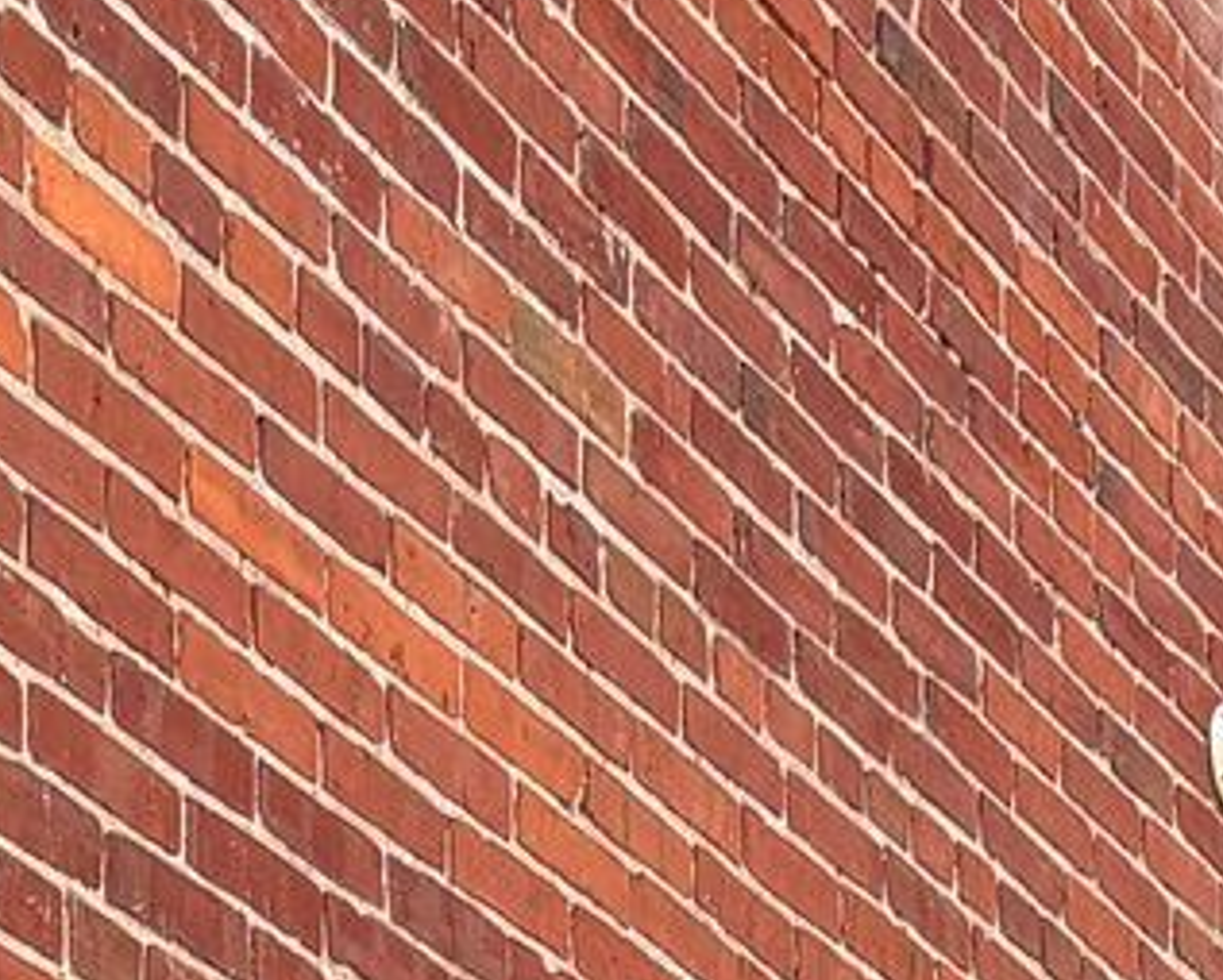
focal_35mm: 164
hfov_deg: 11.7
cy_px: 2778
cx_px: 440
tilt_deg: +3.1
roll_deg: +0.5
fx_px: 5940
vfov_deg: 8.2
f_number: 1.6
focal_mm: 5.96
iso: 64
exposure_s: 1/566
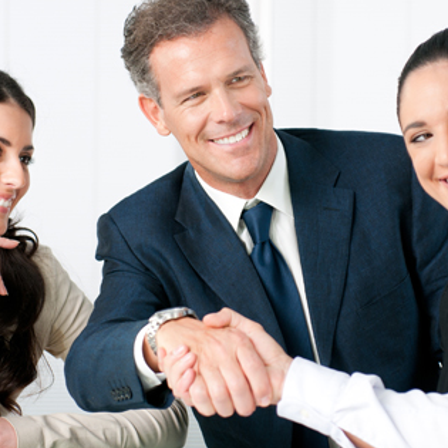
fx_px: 2489
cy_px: 229
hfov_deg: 10.3
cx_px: 266
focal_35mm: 170
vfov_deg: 10.3
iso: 200
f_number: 3.2
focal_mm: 70
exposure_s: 1/125
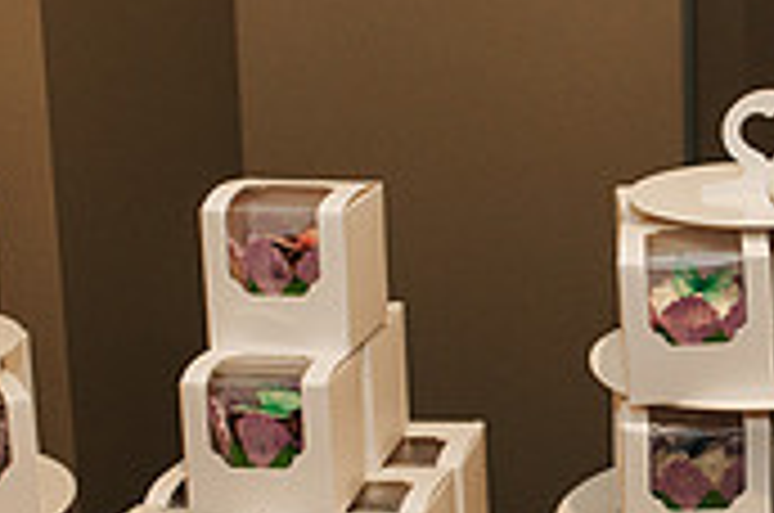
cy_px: 387
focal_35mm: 118
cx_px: 783
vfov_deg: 11.5
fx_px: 2532
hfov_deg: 17.0
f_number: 3.5
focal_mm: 35
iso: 1000
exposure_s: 1/200
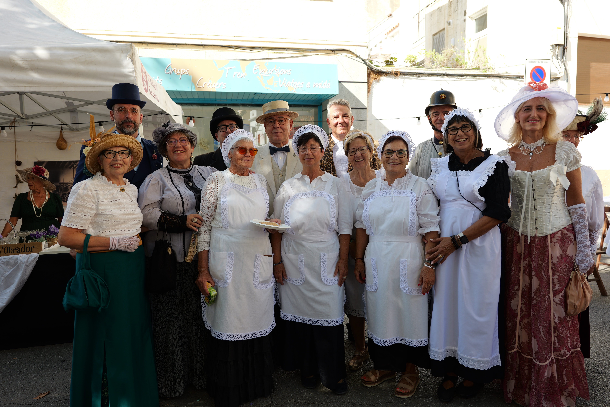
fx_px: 407
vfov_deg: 53.1
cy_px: 204
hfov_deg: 73.7
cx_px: 305
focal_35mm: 24
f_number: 4
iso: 100
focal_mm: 24
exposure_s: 1/200
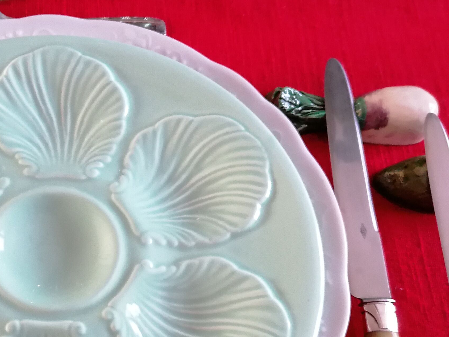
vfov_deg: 22.6
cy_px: 270
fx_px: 830
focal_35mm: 64
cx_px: 84
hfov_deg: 29.5
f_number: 1.8
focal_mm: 4.75
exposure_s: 1/25
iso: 400
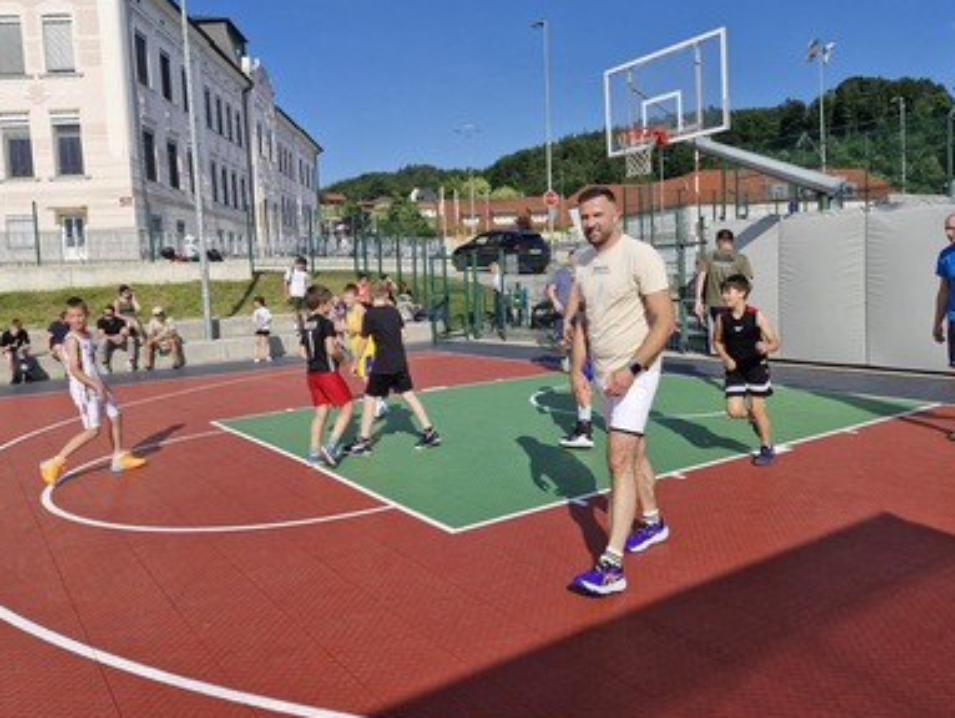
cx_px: 491
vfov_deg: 51.4
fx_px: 746
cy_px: 329
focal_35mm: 27
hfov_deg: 65.3
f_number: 1.8
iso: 50
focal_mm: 5.54
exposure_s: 1/2864
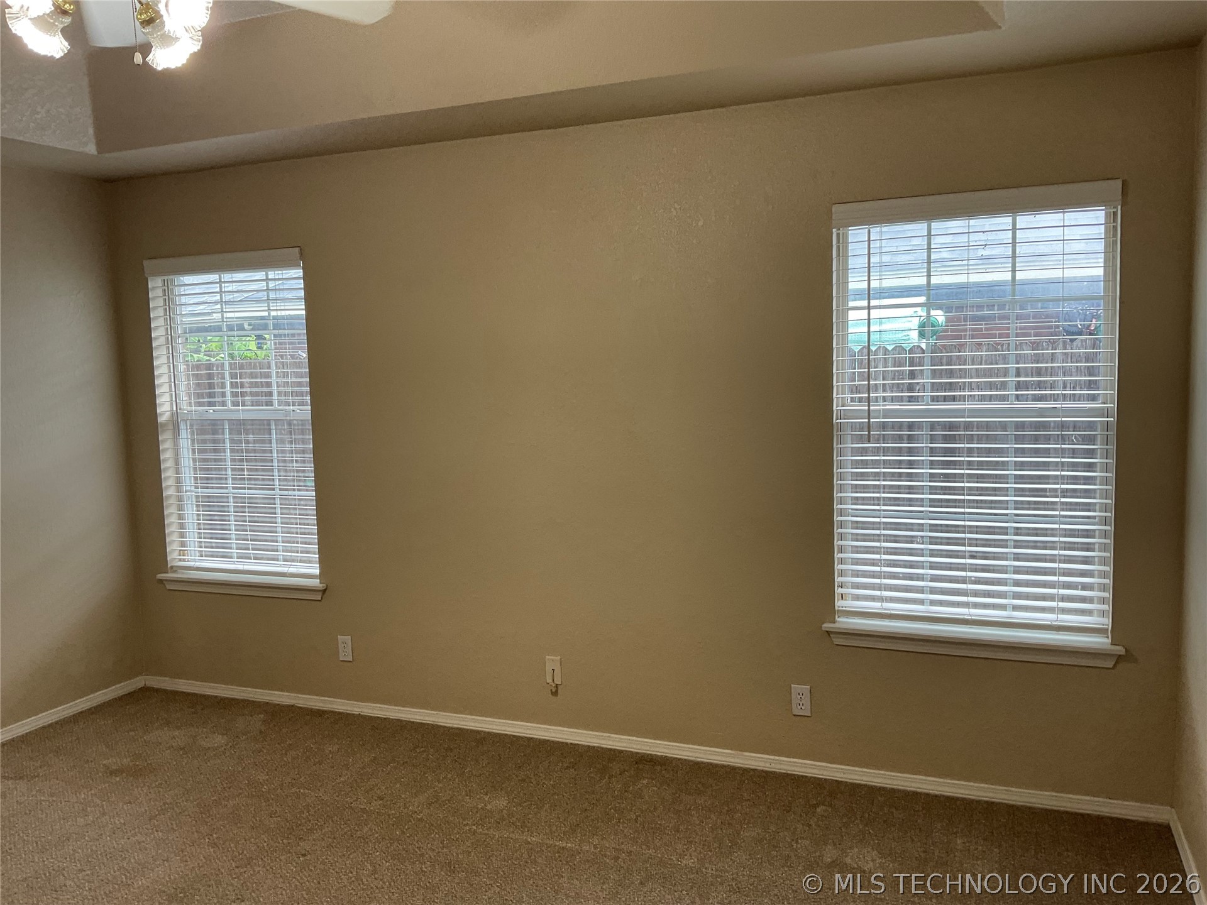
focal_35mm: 29
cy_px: 452
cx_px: 604
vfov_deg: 48.2
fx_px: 1011
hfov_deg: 61.7
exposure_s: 1/120
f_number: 1.8
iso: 40
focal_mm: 3
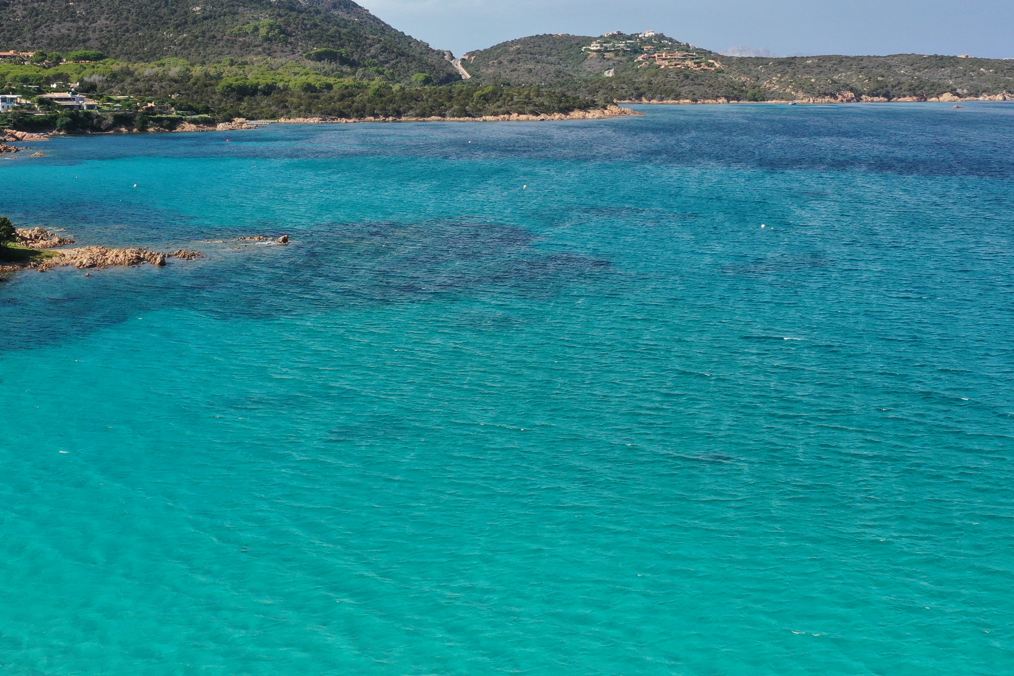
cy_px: 196
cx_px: 503
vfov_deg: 25.3
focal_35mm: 53
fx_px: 1493
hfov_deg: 37.5
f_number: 5.6
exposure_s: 1/500
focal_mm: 10.26
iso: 100
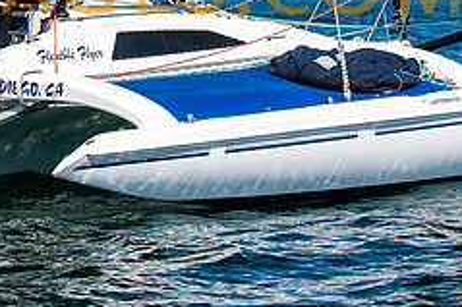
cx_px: -97
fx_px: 2783
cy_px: -25
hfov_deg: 9.4
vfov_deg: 6.3
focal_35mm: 217
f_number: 5.6
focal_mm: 86
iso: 200
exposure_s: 1/1250
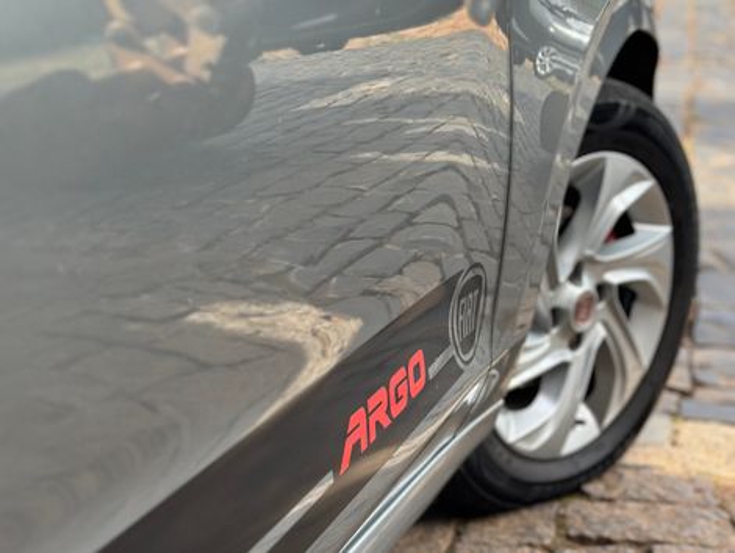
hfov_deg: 39.6
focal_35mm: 48
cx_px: 368
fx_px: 1021
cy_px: 276
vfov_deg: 30.3
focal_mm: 6.86
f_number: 1.78
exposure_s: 1/623
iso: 80
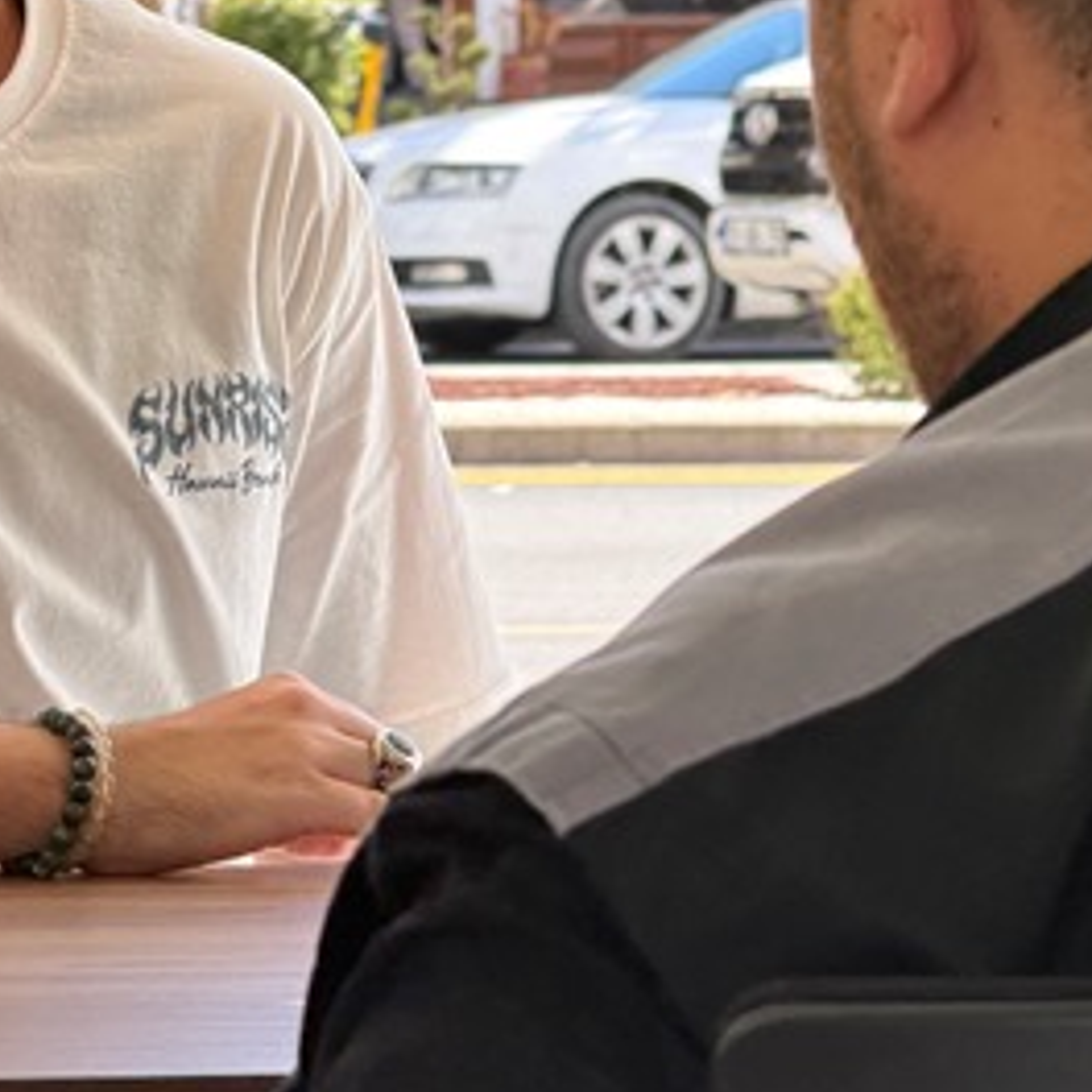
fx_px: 7638
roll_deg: +0.6
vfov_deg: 8.2
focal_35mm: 214
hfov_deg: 8.2
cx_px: 529
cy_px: 211
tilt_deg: -1.8
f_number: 2.8
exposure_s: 1/154
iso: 64
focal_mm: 16.89
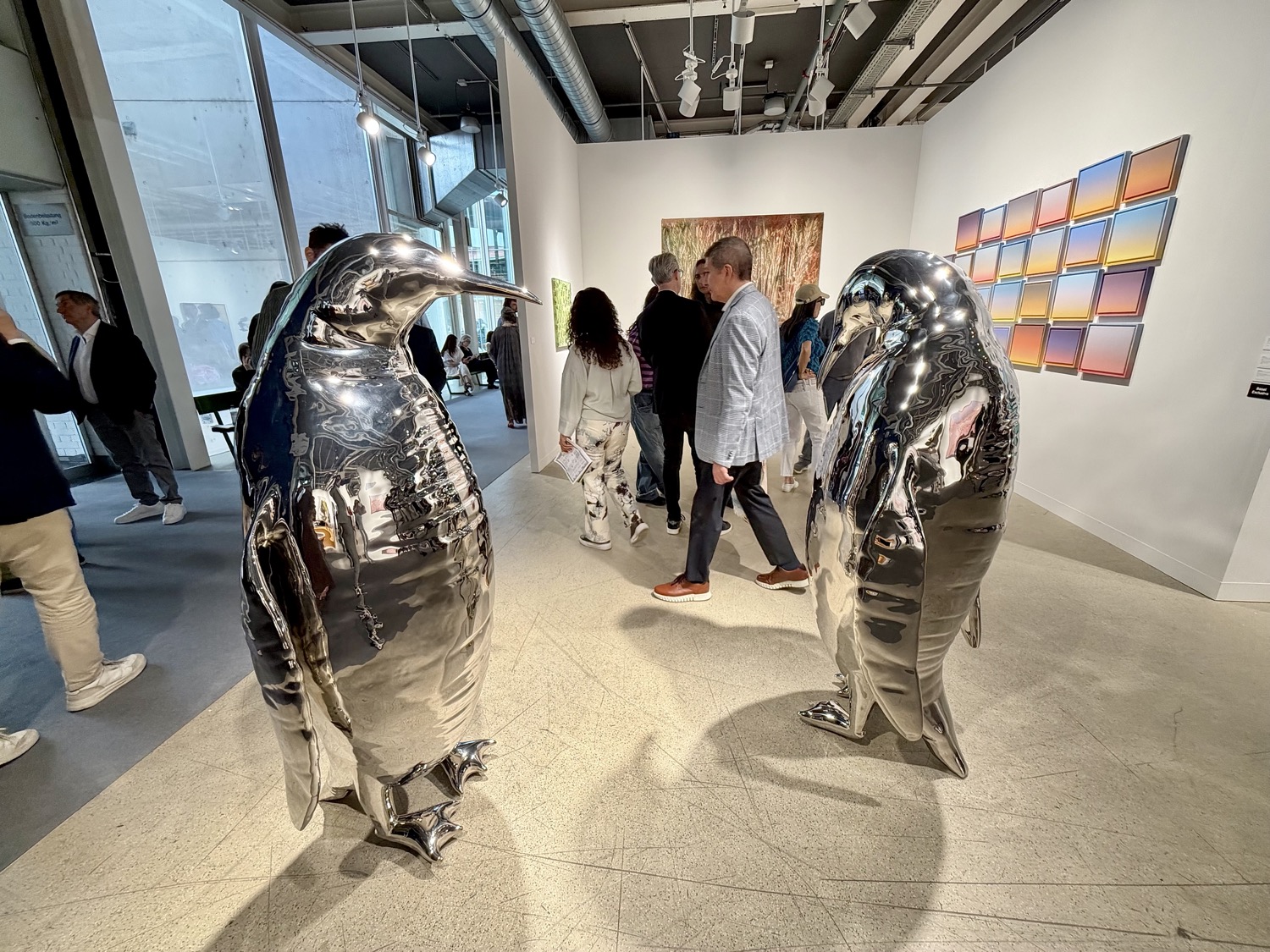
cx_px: 635
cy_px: 476
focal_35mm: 14
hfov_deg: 102.1
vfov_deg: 85.7
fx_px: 514
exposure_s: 1/121
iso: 160
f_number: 2.2
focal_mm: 2.22
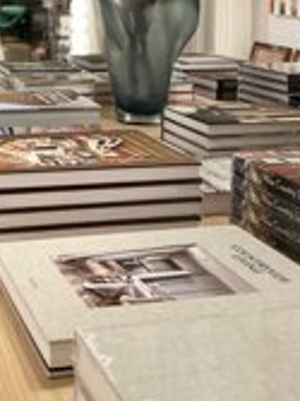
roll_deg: -0.7
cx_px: 29
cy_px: 26
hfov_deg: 22.3
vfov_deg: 28.9
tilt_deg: -2.8
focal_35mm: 64
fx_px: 740
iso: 125
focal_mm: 4.2
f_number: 1.6
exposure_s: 1/50
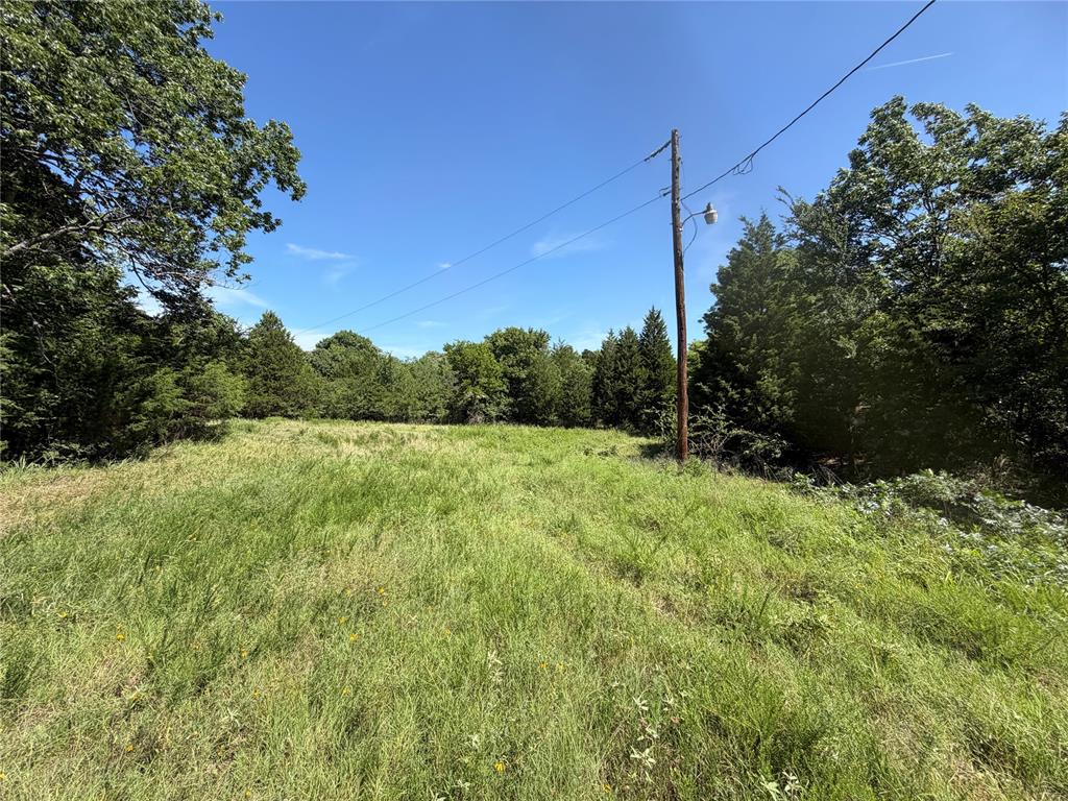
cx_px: 534
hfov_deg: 102.1
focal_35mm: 14
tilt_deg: -1.4
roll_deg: -0.8
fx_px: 432
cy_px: 400
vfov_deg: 85.7
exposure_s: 1/770
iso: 40
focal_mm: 2.22
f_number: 2.2
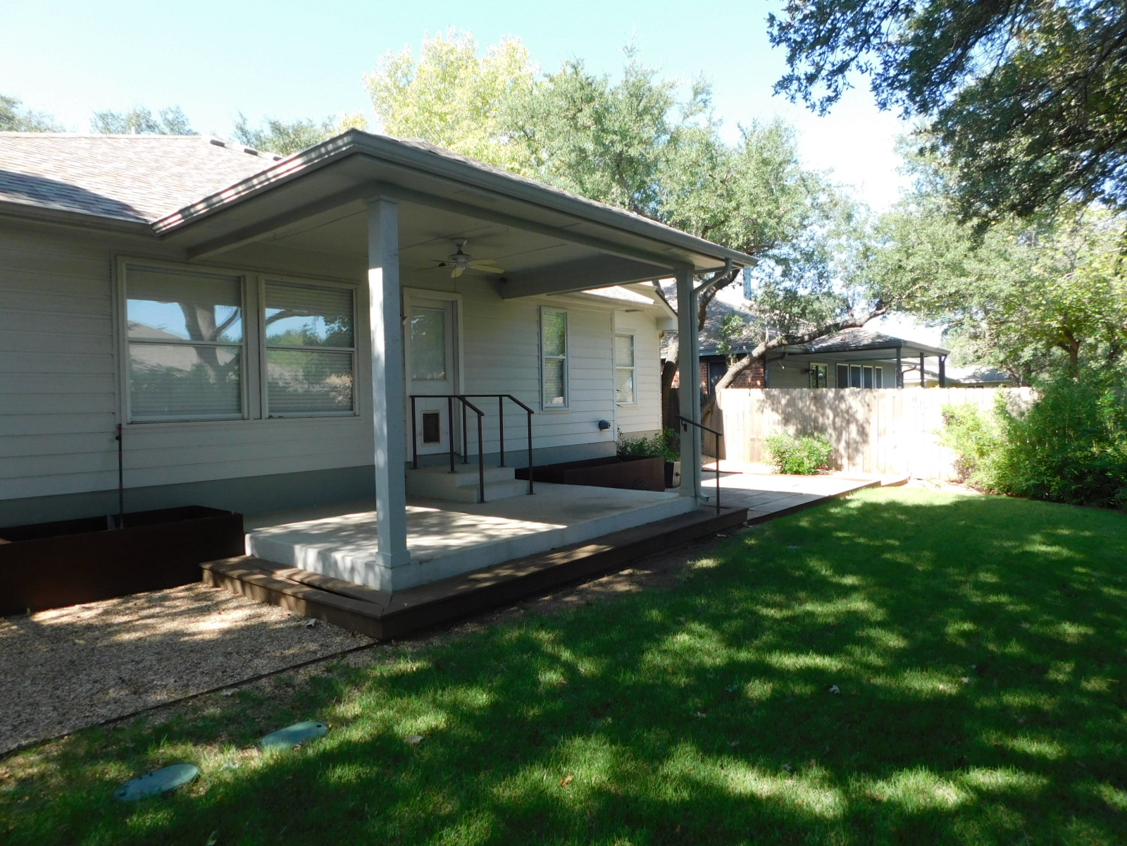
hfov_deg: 73.9
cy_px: 423
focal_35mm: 23
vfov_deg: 58.9
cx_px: 564
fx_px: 749
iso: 125
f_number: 3
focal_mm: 4
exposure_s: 1/320
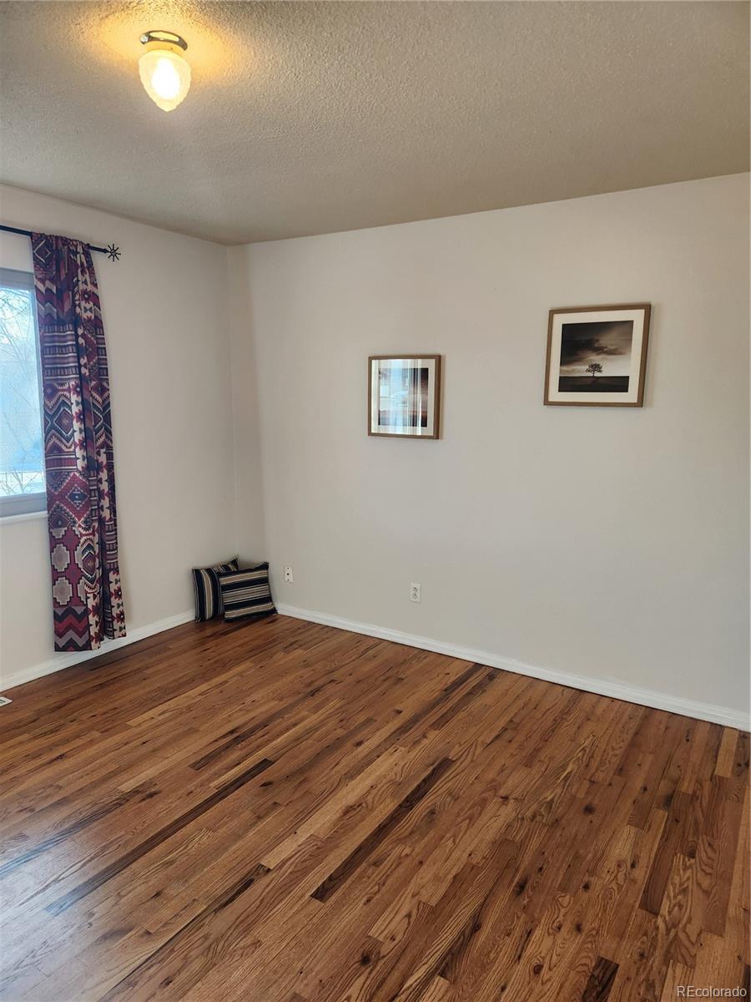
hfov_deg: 58.9
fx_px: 665
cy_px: 501
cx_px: 376
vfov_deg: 73.9
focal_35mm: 23
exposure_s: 1/120
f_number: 1.8
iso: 125
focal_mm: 5.4
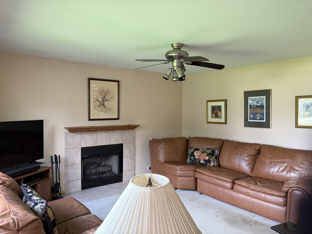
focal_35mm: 26
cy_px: 117
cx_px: 156
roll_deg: -0.1
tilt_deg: -2.2
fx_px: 234
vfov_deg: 53.1
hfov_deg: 67.3
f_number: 1.6
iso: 160
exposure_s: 1/60
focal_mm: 5.96
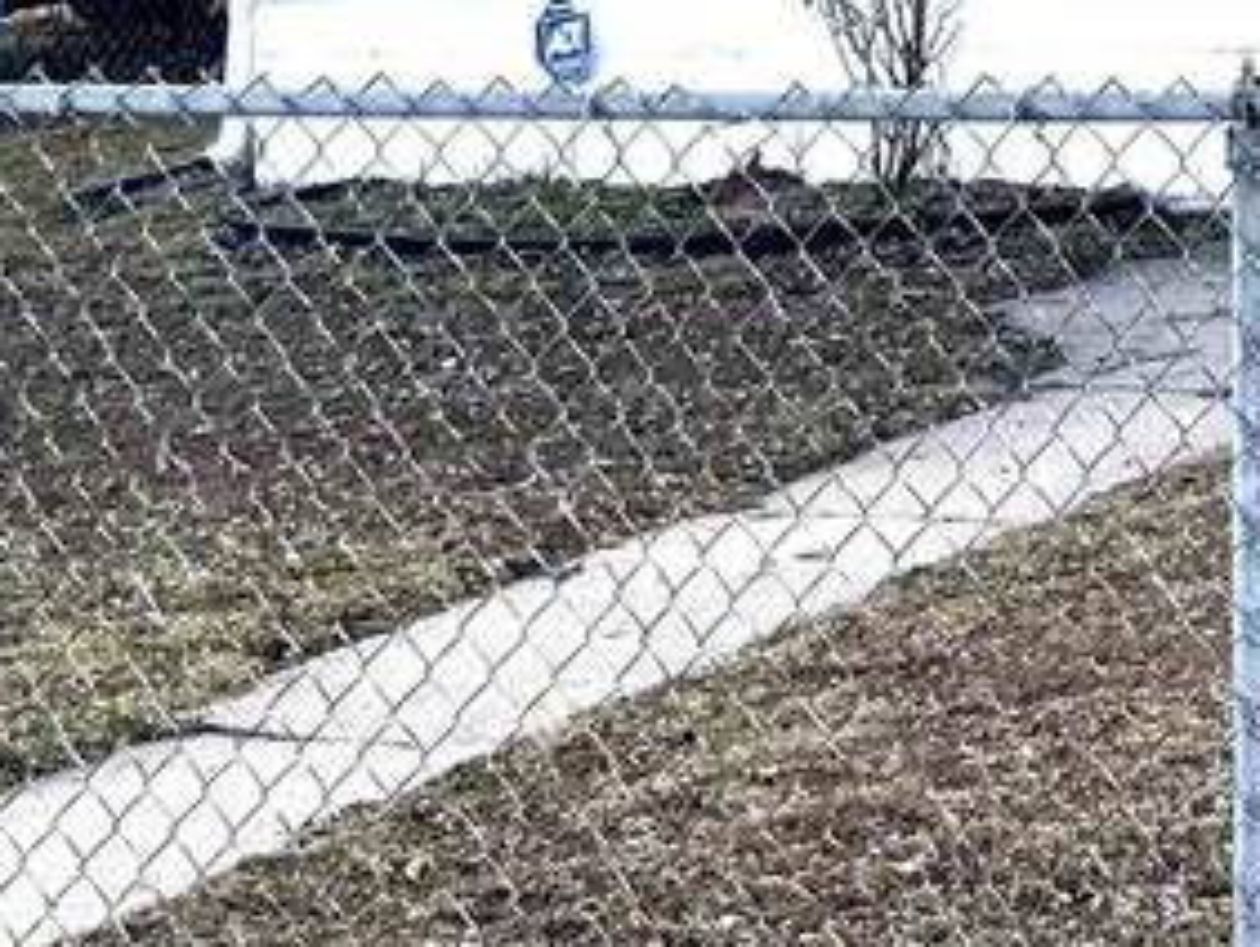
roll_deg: +2.6
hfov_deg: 14.6
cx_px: 2279
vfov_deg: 11.6
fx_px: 4299
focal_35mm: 118
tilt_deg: +4.2
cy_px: -750
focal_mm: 5.96
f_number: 1.6
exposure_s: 1/3125
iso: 50
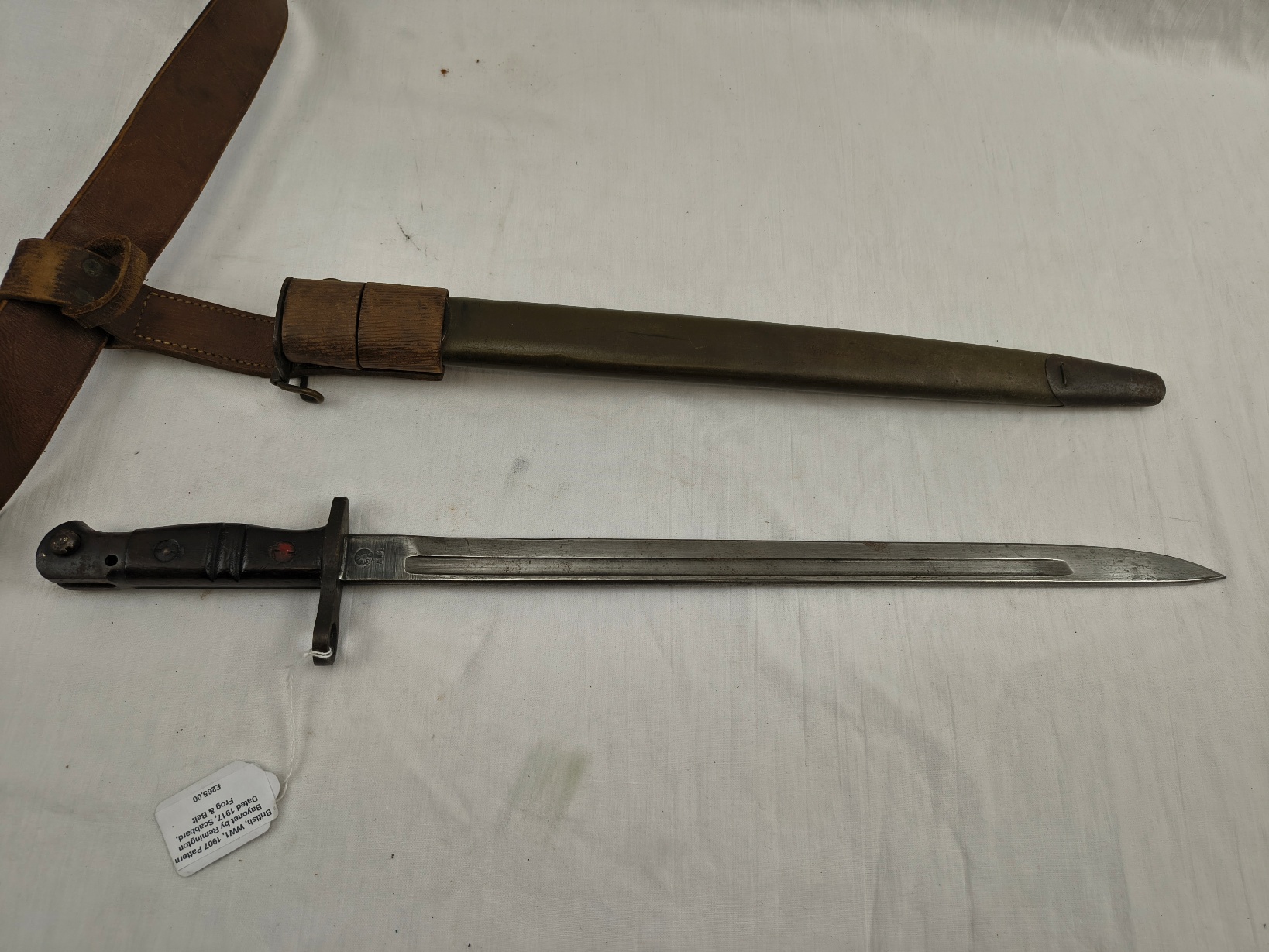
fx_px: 880
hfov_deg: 71.6
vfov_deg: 56.8
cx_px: 634
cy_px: 476
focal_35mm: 24
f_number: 1.8
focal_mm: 5.56
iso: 100
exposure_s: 1/141
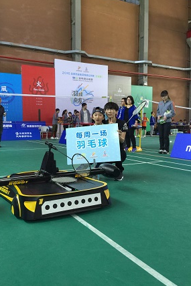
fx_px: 247
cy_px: 141
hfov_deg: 42.2
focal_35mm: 31
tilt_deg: -2.9
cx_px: 81
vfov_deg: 60.3
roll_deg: -0.1
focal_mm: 4.15
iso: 50
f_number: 2.2
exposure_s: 1/33
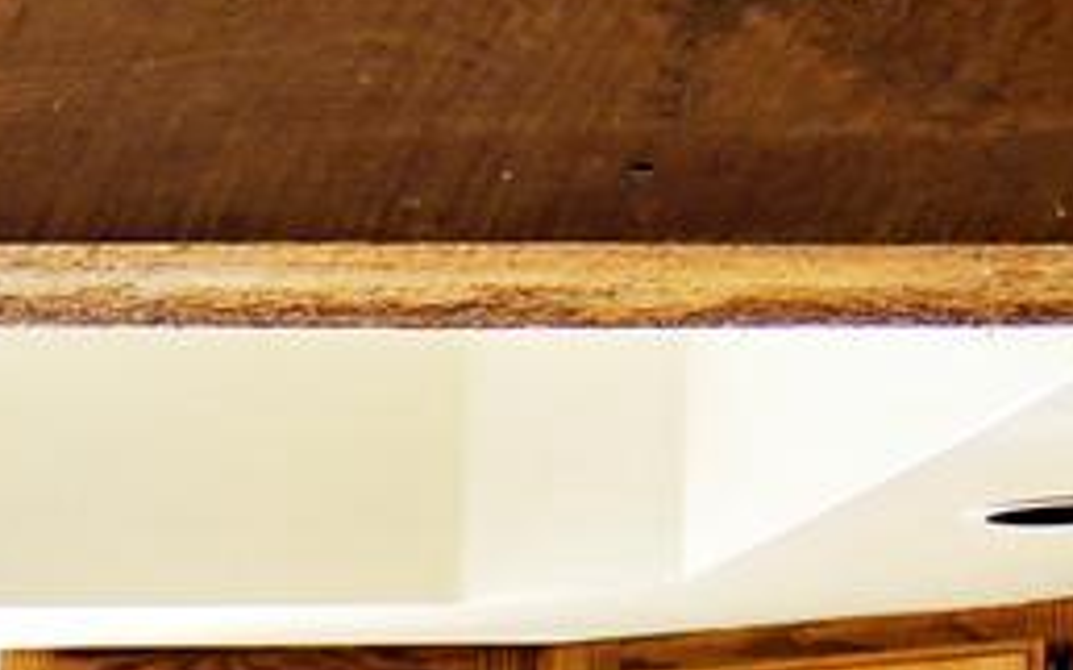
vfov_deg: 5.2
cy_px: 2193
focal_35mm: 235
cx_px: -1110
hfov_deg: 8.5
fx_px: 6869
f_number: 2.8
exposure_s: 1/40
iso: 500
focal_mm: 29
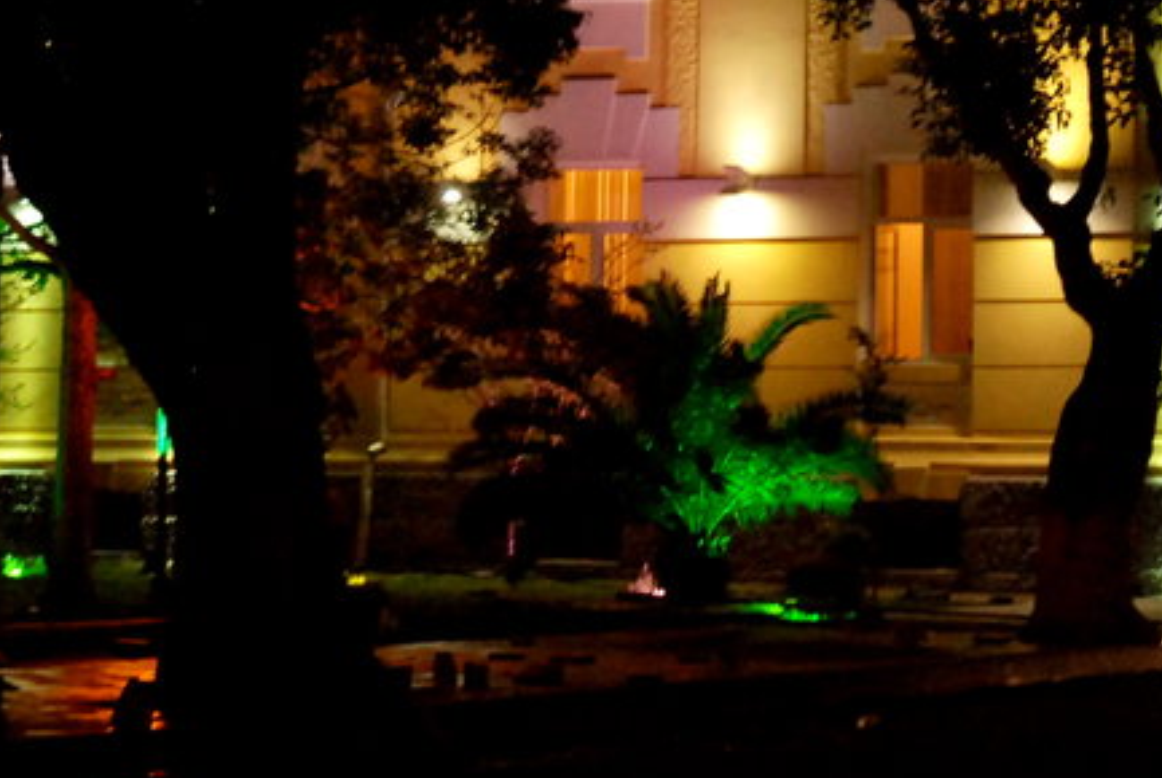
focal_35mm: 158
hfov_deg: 12.9
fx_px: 5107
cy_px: 133
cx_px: 872
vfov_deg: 8.7
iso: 800
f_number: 4.2
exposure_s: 1/13
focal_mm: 38
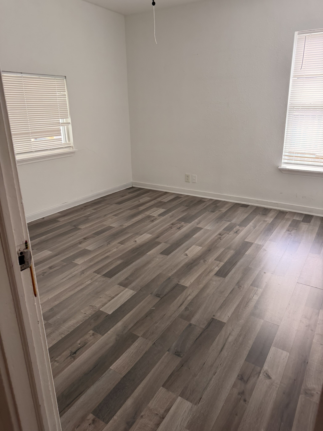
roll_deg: +0.8
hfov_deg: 56.8
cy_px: 216
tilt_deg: -20.1
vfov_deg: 71.6
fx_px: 299
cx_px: 162
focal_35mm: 24
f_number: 1.78
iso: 160
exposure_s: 1/72
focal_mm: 6.76
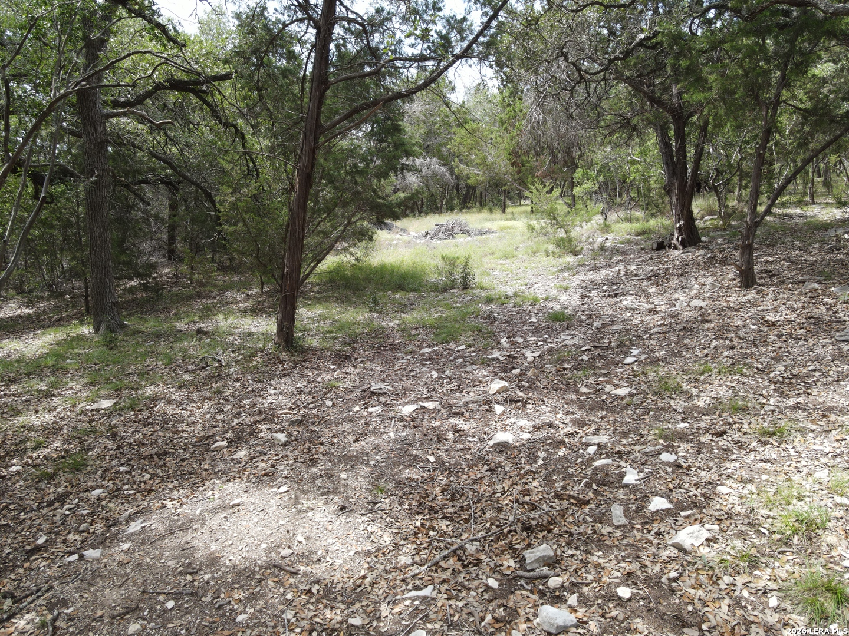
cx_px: 424
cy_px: 318
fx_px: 589
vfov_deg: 56.8
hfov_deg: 71.6
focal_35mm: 24
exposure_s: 1/160
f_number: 2.8
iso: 100
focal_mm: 4.5
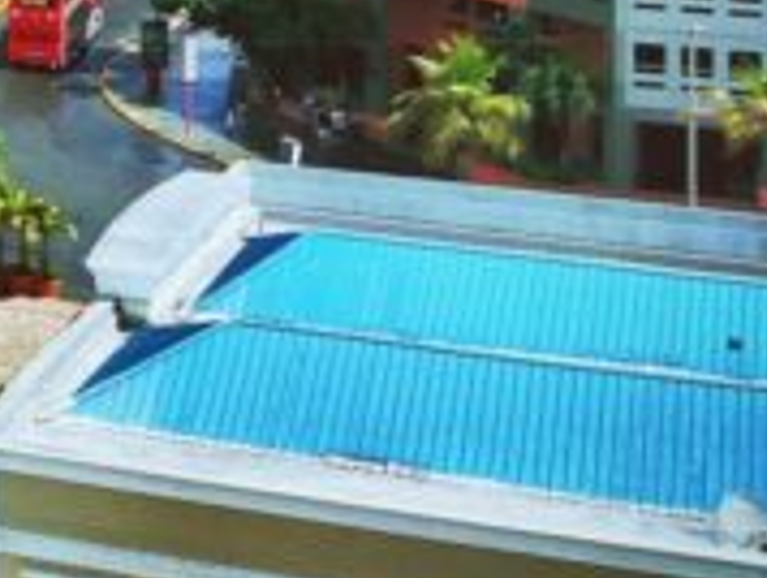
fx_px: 2773
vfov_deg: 11.3
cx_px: -853
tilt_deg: -1.0
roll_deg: +0.6
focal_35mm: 125
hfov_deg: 13.2
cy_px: -345
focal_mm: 4.15
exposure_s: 1/2653
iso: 25
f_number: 2.2
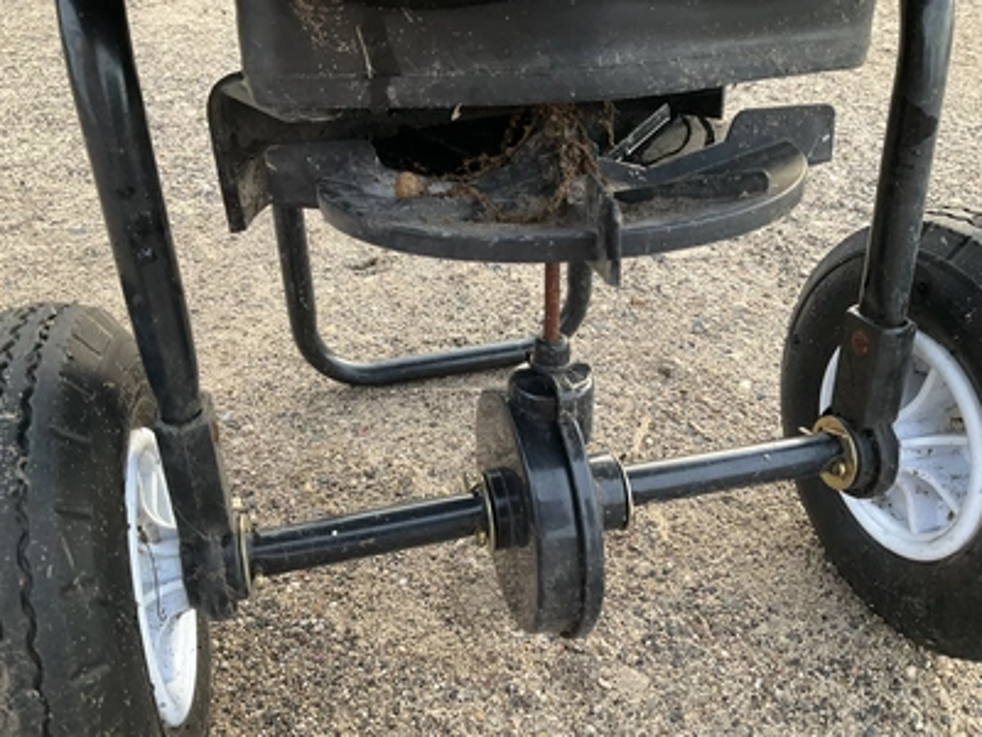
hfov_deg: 61.7
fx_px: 823
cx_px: 491
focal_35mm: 29
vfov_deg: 48.2
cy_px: 368
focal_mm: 3
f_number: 1.8
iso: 64
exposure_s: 1/64
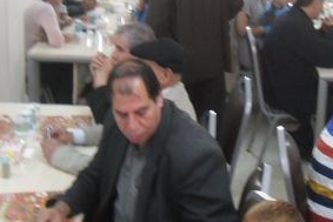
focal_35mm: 80
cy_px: 25
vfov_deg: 16.9
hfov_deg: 25.1
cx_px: 248
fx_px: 740
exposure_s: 1/14
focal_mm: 6
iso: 400
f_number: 2.8
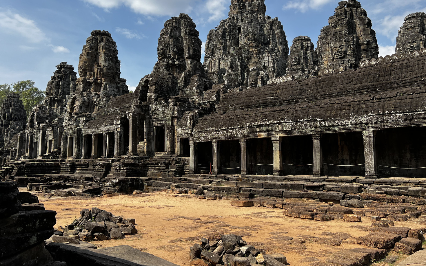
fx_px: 348
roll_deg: -0.2
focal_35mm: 30
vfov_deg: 41.8
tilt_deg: +8.0
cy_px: 117
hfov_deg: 62.9
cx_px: 205
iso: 50
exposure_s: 1/3571
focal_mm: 5.7
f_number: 1.5
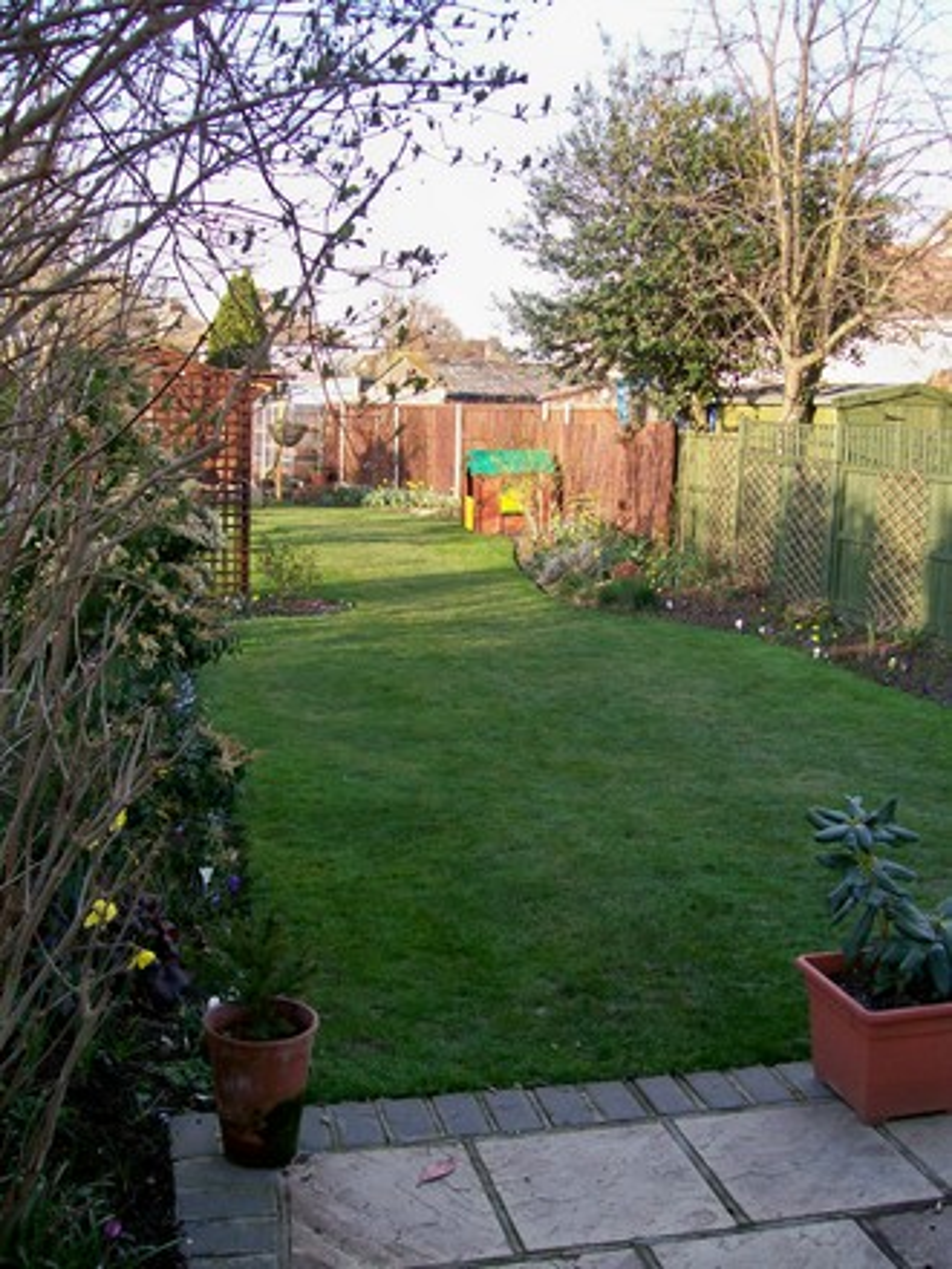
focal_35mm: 36
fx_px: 1320
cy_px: 634
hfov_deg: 39.7
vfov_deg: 51.4
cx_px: 476
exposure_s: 1/220
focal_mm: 6
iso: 80
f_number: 2.7
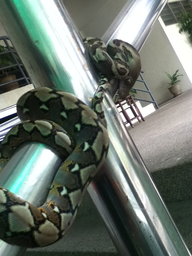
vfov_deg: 56.8
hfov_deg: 44.2
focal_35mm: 32
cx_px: 96
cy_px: 128
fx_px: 237
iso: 125
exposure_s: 1/60
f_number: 2.4
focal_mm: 3.85
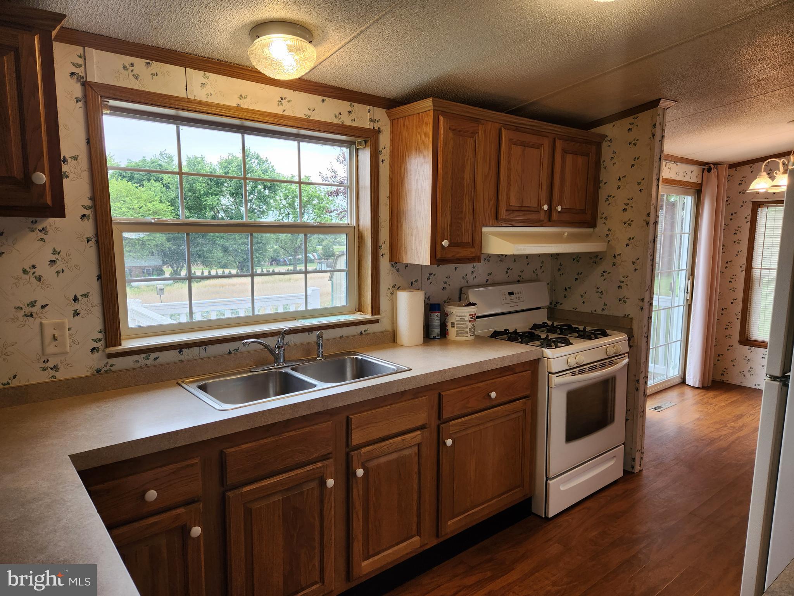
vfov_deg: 58.9
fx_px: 528
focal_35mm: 23
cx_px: 397
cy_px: 298
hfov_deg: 73.9
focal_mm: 5.4
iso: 50
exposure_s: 1/120
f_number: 1.8
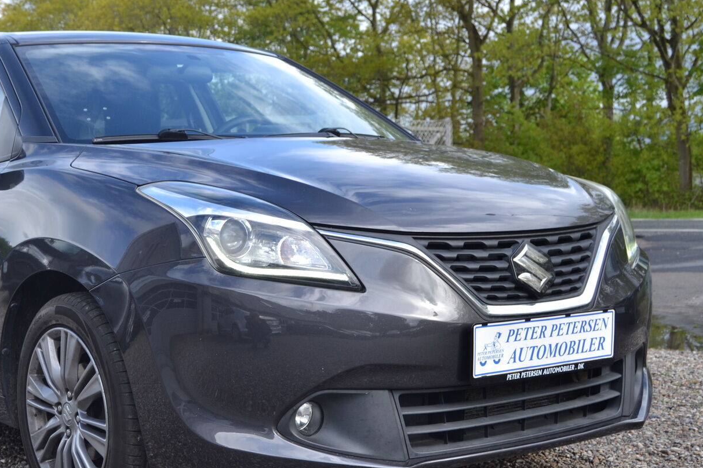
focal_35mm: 57
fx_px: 1113
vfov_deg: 23.7
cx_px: 179
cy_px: 286
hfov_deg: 34.4
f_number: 6.3
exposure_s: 1/160
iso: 100
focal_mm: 24
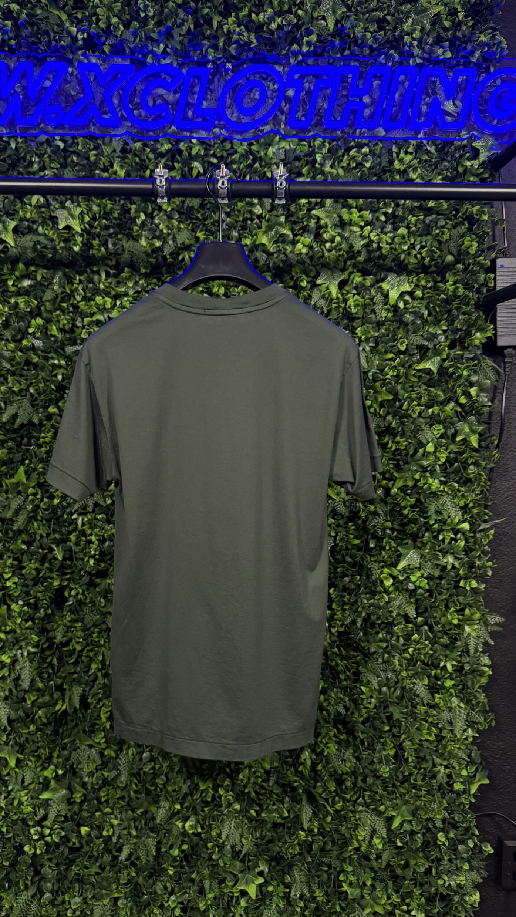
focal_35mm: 27
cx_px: 217
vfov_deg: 69.9
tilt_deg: -3.2
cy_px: 454
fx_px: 657
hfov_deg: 42.8
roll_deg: -0.7
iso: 800
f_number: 1.78
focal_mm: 6.76
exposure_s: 1/51
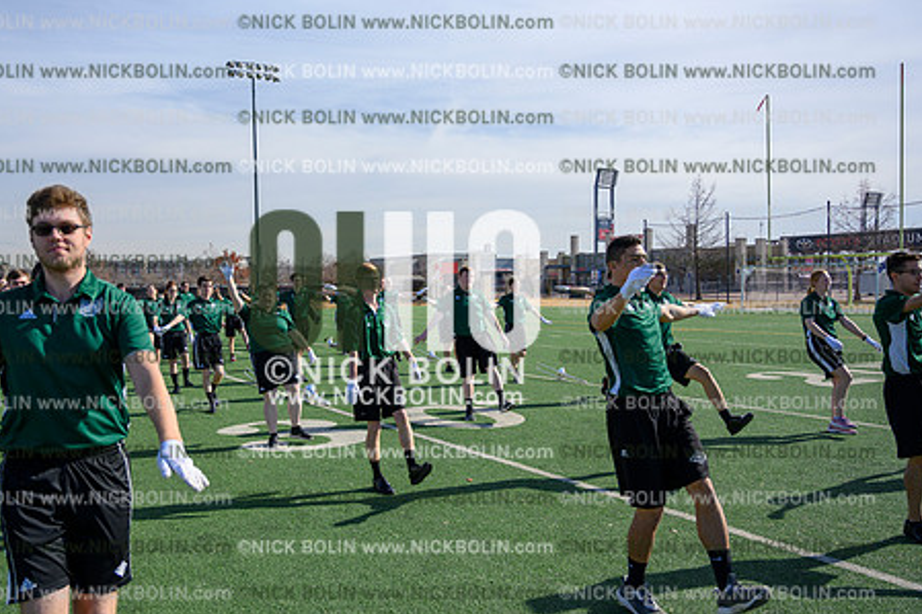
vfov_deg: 42.3
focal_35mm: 31
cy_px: 309
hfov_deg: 60.0
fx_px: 794
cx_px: 394
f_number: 4
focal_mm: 24
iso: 125
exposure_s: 1/1600
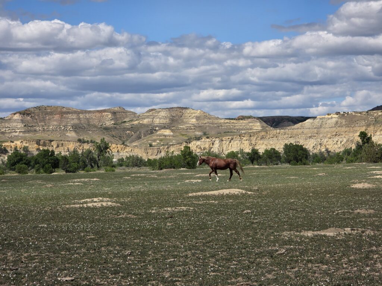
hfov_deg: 17.1
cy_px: 143
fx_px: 1269
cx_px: 191
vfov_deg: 12.9
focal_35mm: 115
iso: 64
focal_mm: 18.6
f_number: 3.4
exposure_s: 1/2016
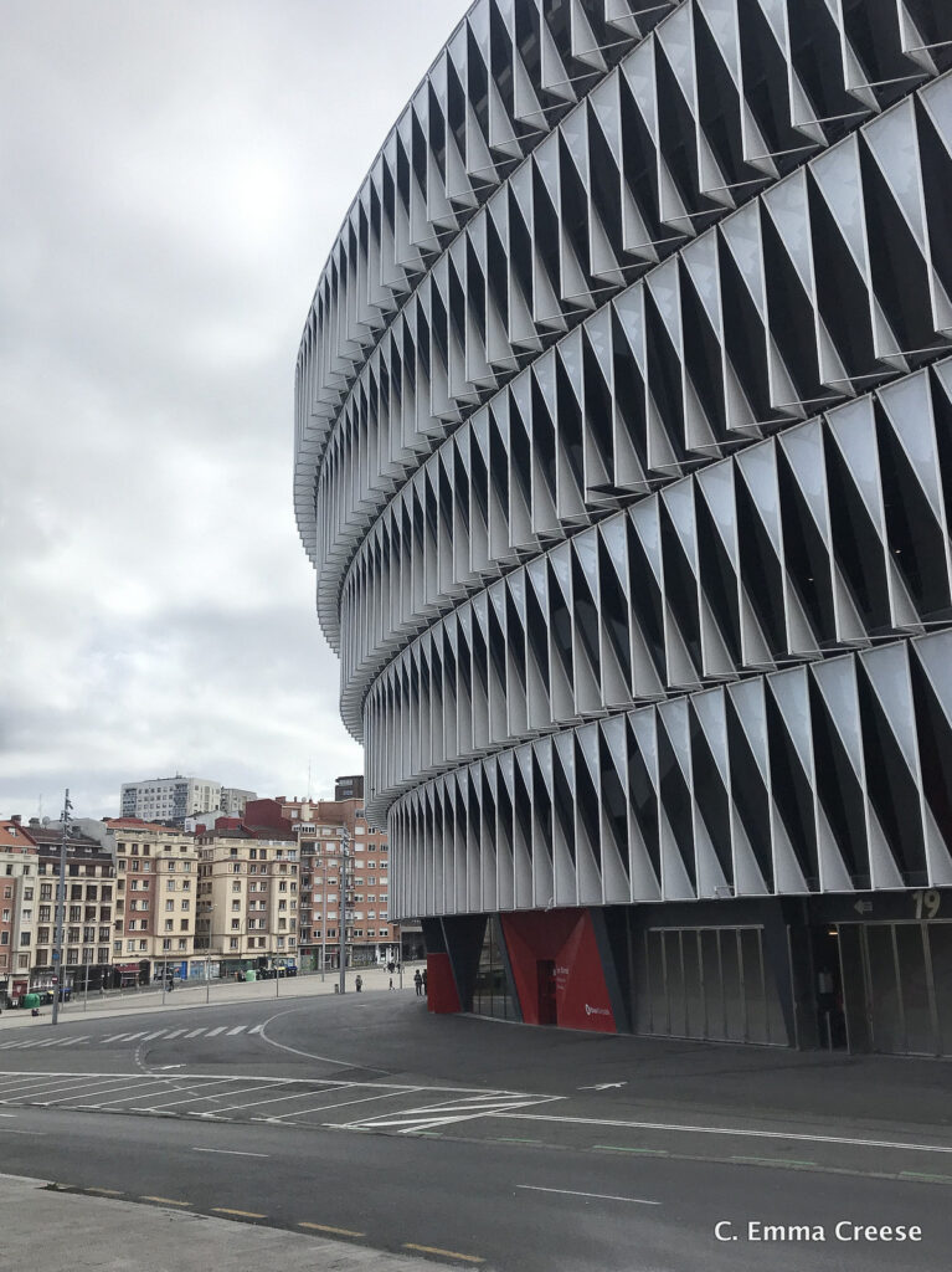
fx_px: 1028
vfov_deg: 63.5
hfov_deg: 49.7
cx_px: 476
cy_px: 636
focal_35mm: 28
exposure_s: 1/2907
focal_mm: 3.99
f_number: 1.8
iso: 20
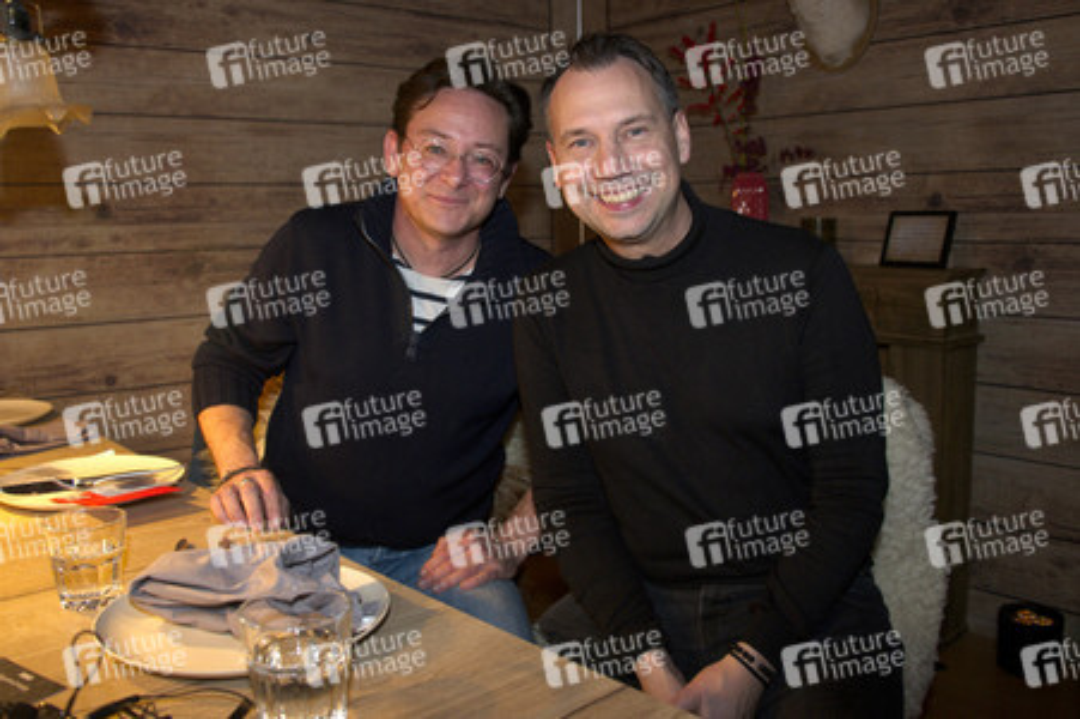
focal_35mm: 28
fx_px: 839
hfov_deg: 65.5
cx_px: 540
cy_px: 360
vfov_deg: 46.3
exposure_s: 1/160
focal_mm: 28
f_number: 4
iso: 1600
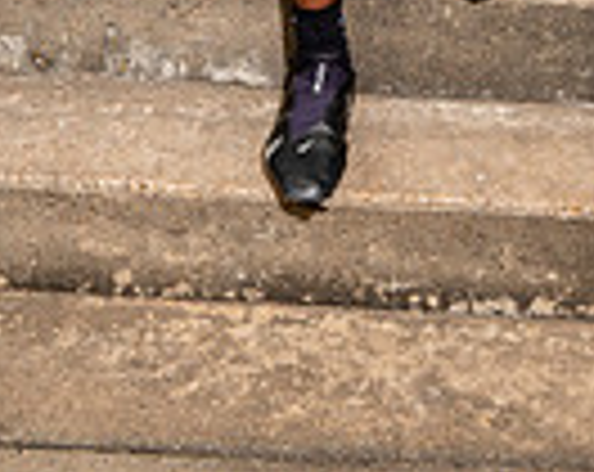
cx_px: 446
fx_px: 1631
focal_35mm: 93
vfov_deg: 13.5
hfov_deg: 20.5
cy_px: -535
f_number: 8
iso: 100
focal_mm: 29
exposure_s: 1/250
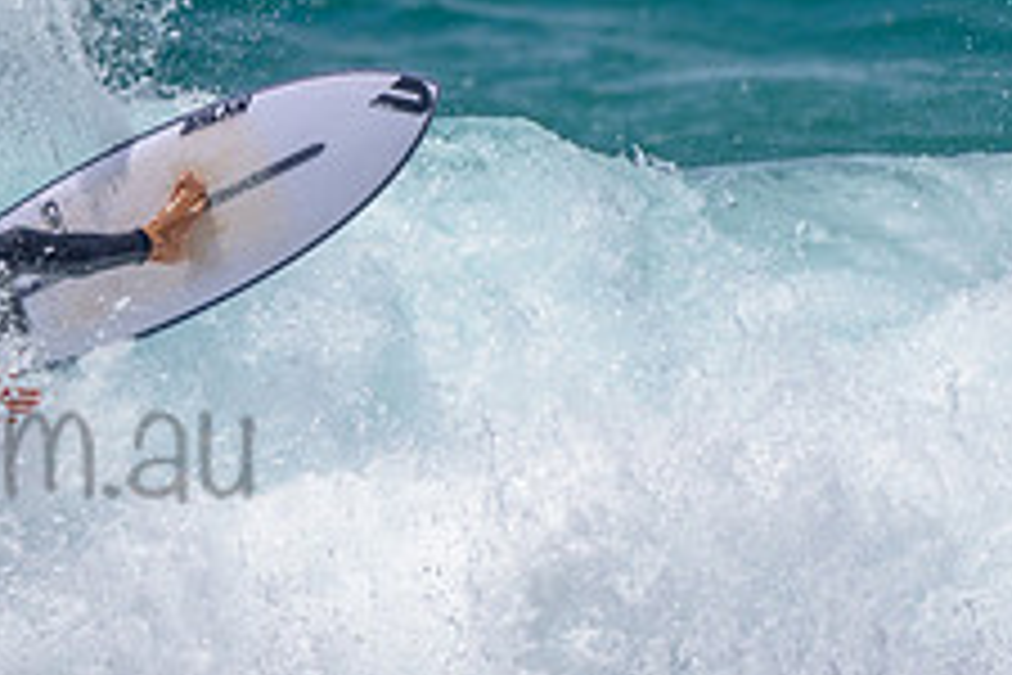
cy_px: 207
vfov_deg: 0.9
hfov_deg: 1.3
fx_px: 44412
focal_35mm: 1580
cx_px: -282
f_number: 5.6
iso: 80
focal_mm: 500
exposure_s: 1/2000
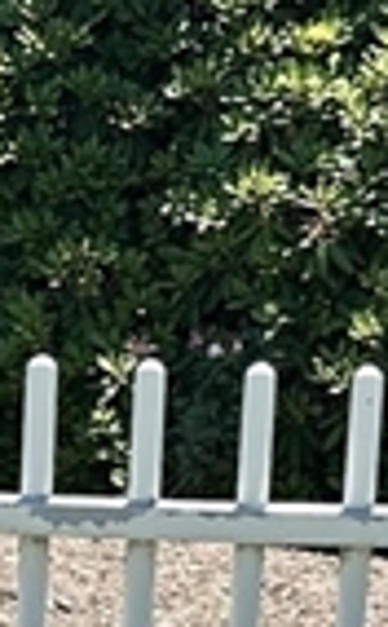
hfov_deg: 7.0
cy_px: 1148
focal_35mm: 184
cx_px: -40
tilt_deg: -18.5
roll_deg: -2.9
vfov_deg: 10.7
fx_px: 3132
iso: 80
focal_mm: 6.86
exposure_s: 1/2353
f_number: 1.78
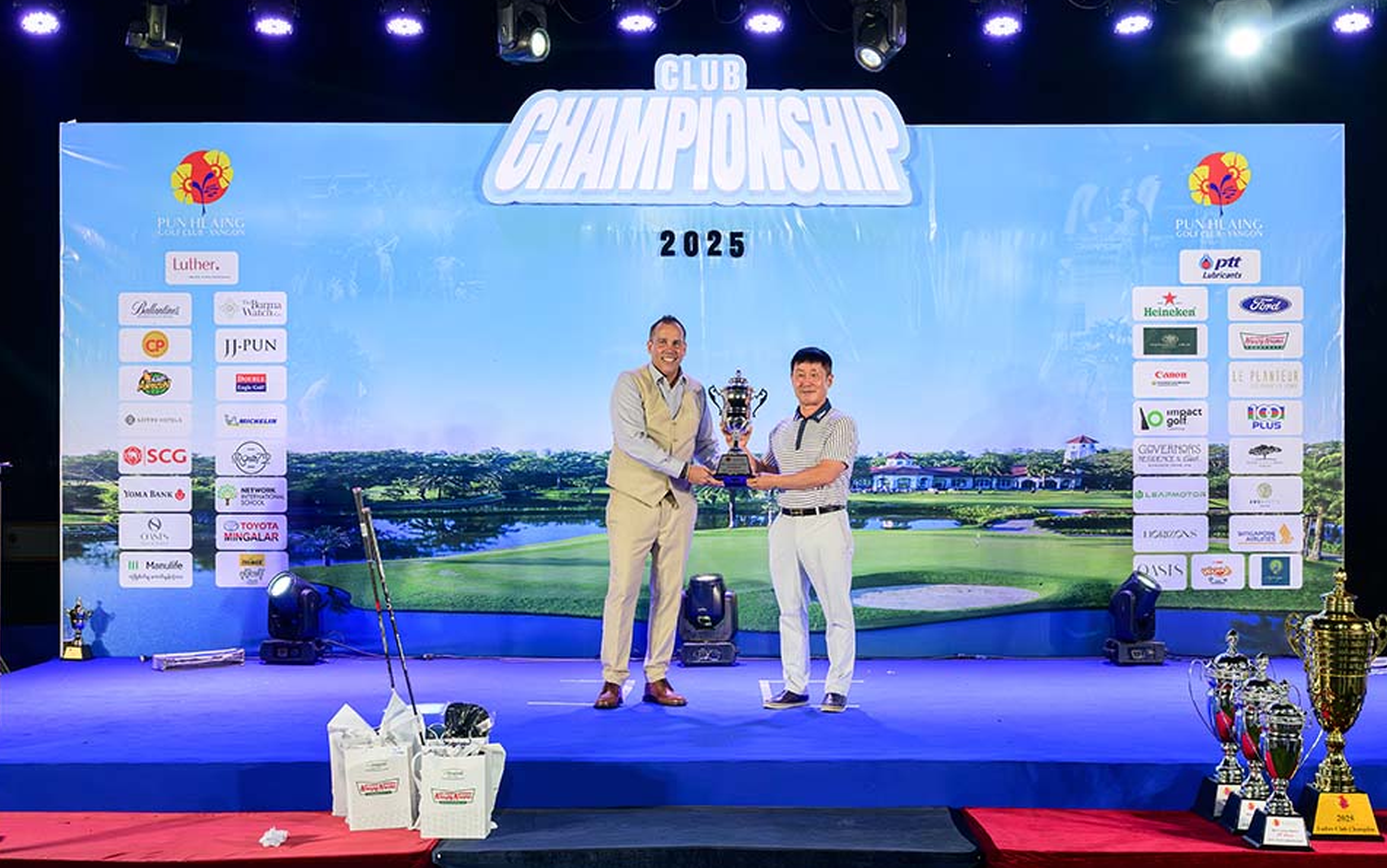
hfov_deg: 54.0
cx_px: 688
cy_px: 420
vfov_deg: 35.4
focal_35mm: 36
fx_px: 1361
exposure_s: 1/125
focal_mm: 35
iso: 1250
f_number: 6.3
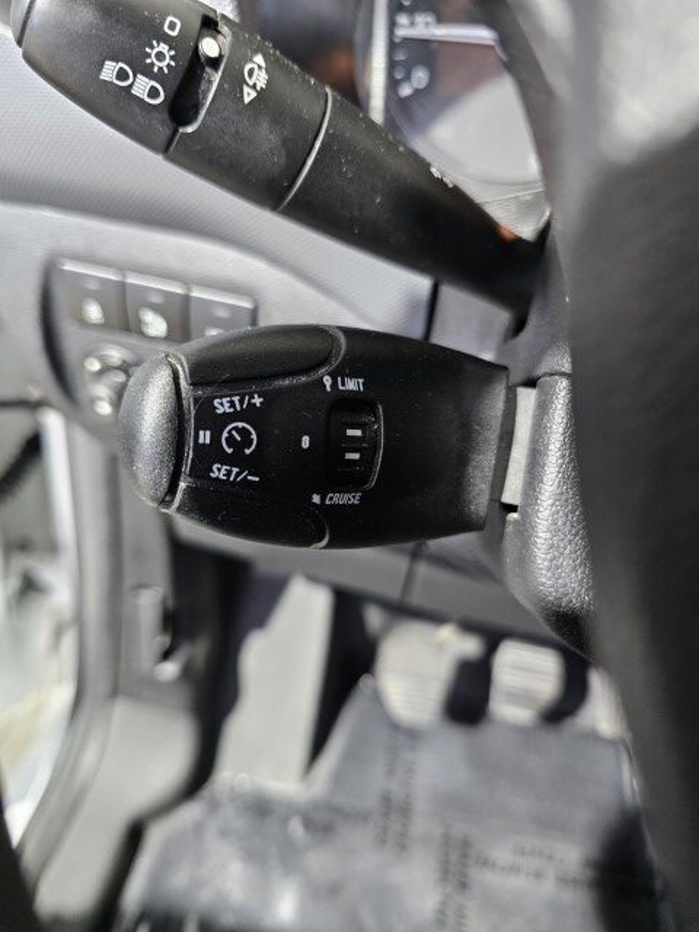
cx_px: 350
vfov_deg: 73.9
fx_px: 619
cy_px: 466
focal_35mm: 23
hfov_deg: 58.9
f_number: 1.7
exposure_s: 1/25
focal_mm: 6.3
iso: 800
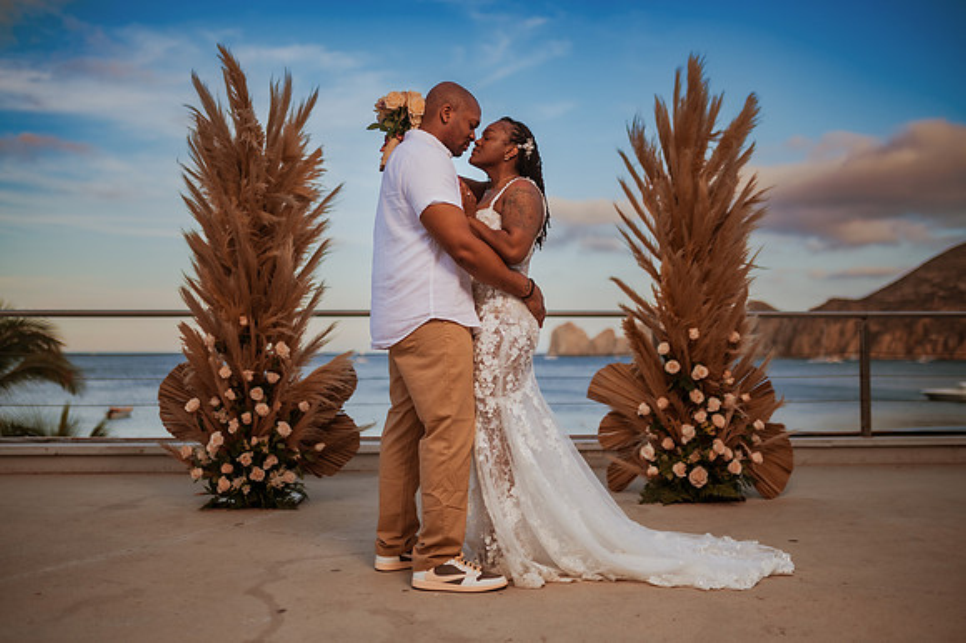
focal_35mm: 36
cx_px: 487
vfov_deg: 37.3
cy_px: 321
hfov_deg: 53.8
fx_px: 953
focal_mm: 35
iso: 250
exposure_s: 1/4000
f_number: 1.6
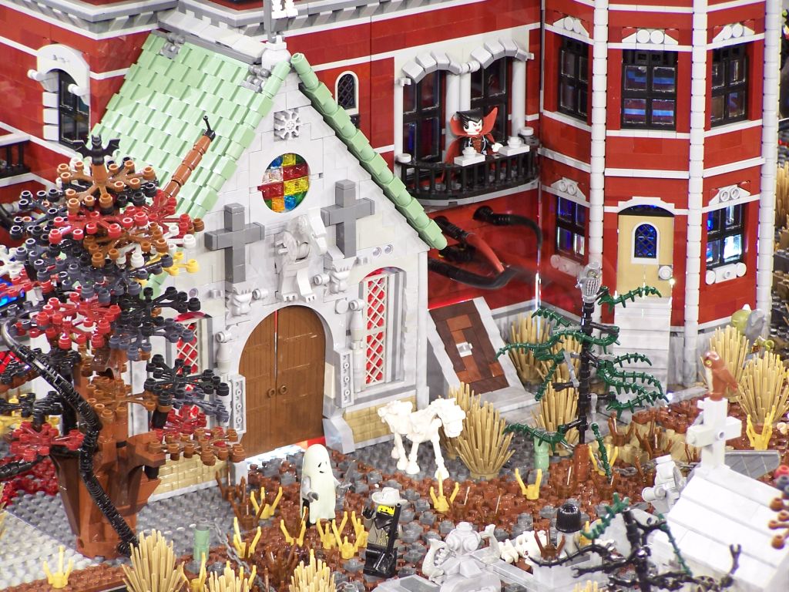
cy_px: 296
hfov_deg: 11.7
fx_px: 3852
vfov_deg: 8.8
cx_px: 394
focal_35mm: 169
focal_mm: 28
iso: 80
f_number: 3.2
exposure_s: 1/3
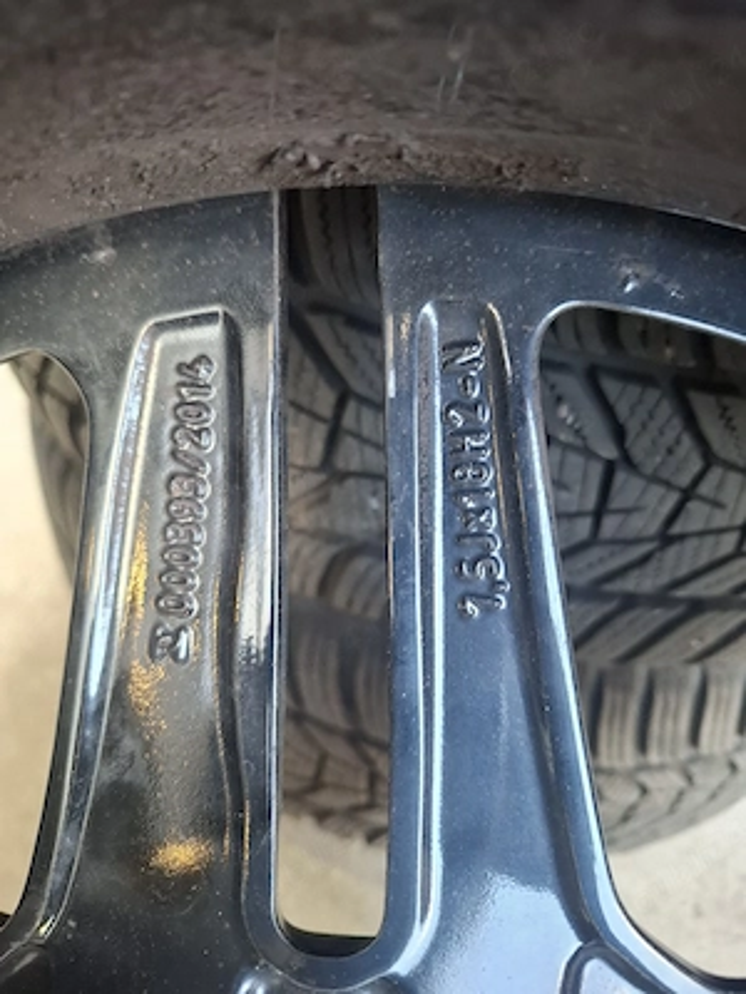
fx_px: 661
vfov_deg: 73.9
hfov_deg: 58.9
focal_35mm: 23
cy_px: 497
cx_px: 373
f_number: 1.8
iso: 250
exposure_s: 1/33
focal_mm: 5.54
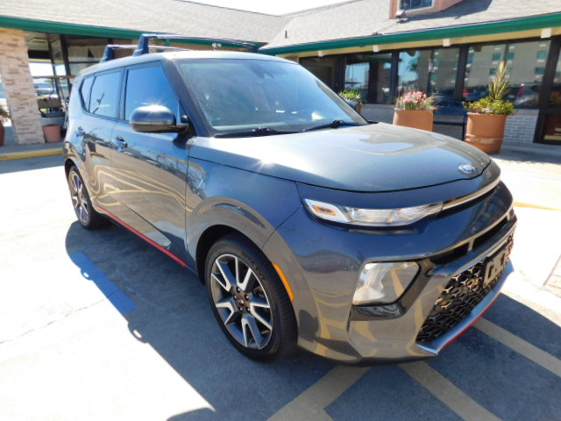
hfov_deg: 73.9
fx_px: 373
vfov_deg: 58.9
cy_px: 210
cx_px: 280
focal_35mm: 23
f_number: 3
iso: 125
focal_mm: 4
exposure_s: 1/640
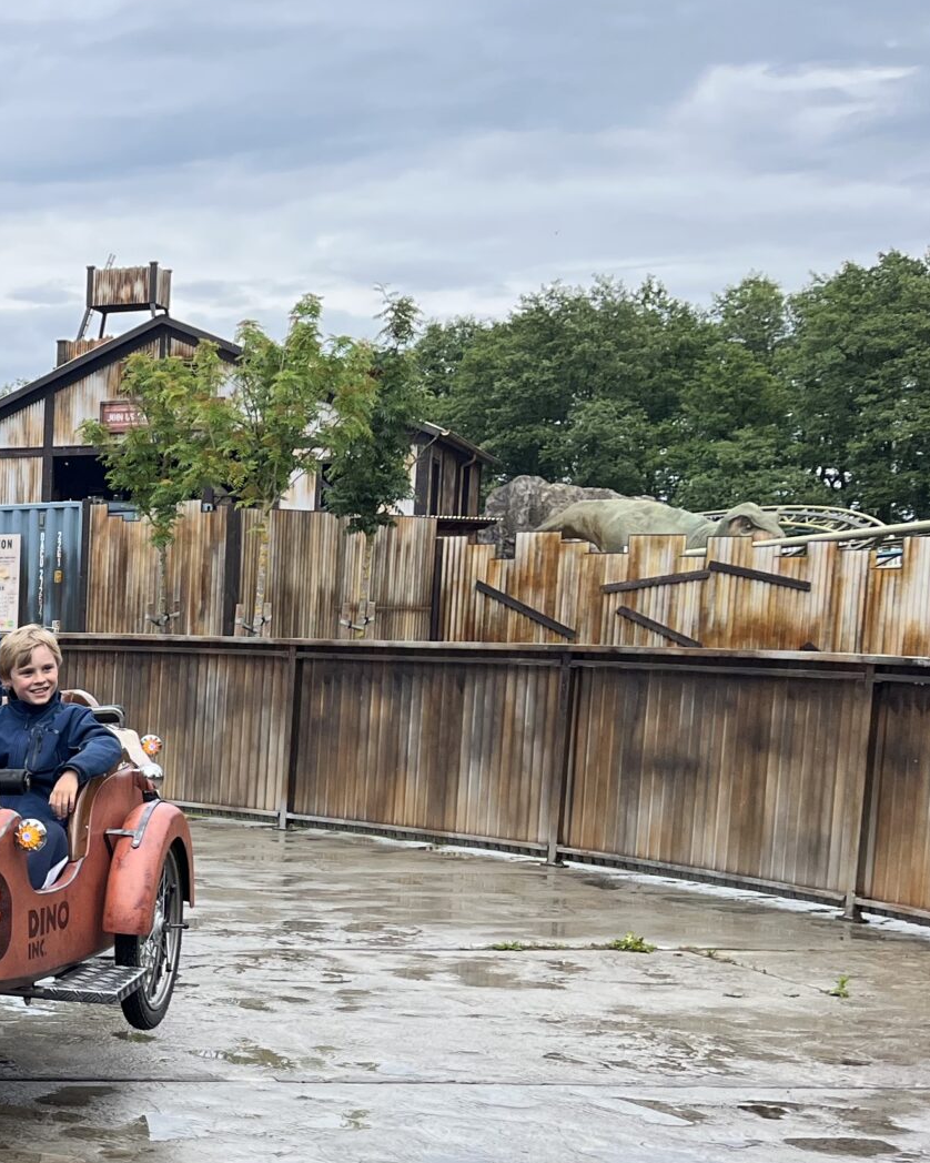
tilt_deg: -7.5
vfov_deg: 29.9
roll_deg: -0.5
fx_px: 2134
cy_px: 896
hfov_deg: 20.9
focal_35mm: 62
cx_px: -465
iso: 50
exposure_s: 1/1075
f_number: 1.6
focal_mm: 5.1
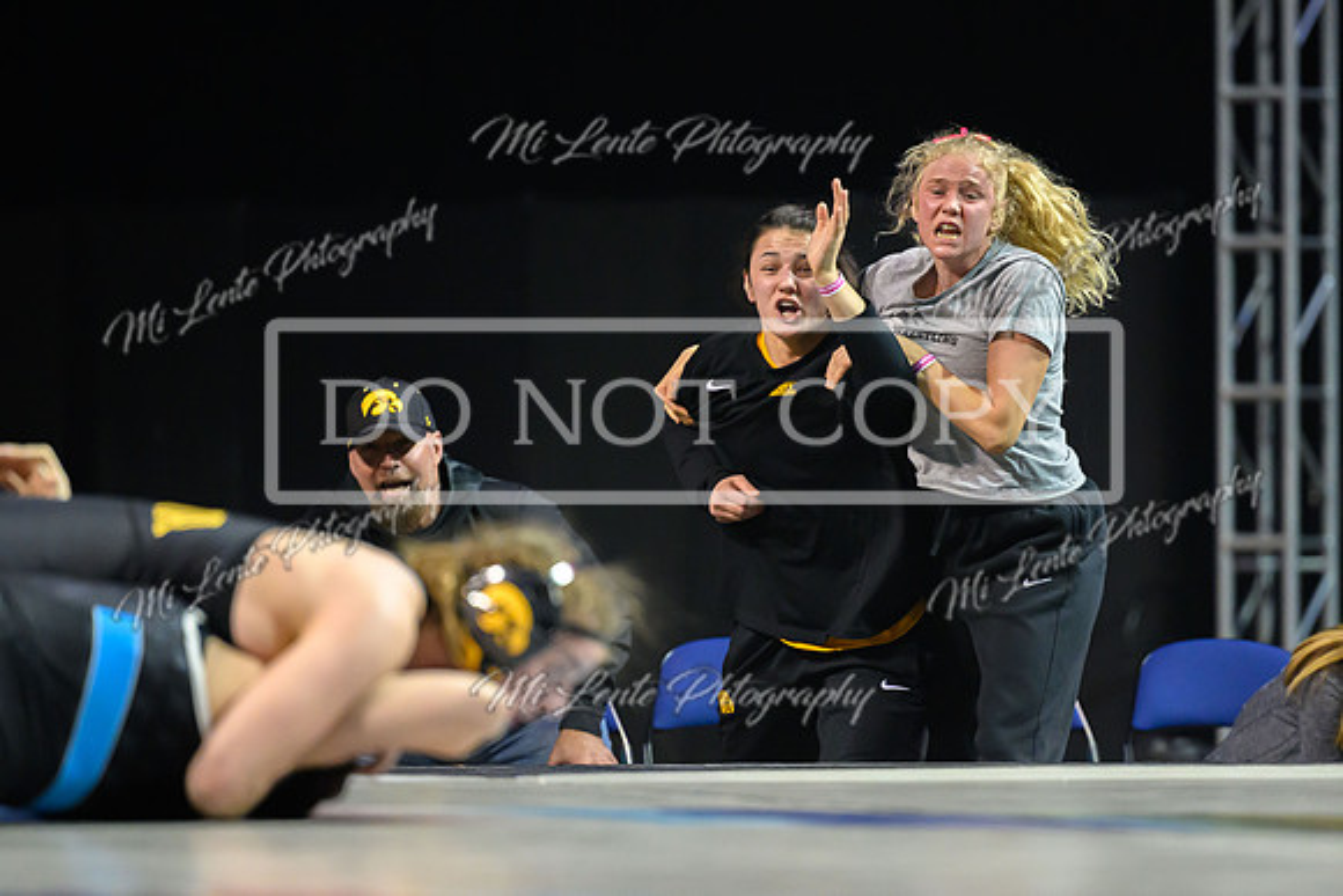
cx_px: 826
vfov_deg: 5.3
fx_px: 9747
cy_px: 547
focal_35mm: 261
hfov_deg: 7.9
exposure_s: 1/800
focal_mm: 190
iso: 4000
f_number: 2.8
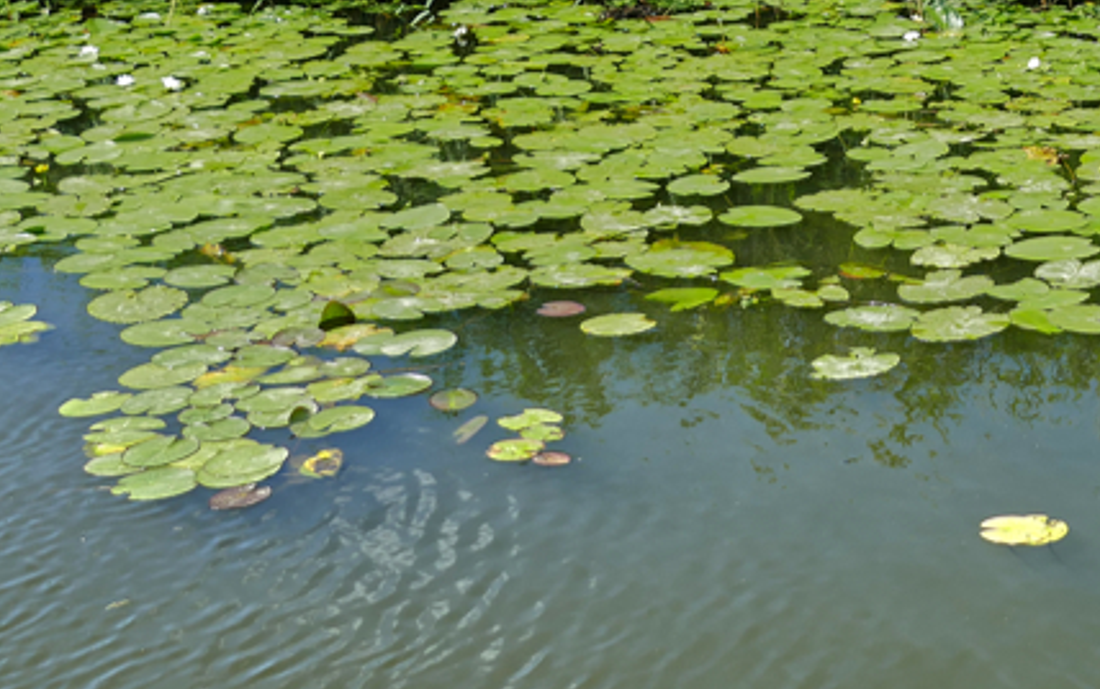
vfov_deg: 16.1
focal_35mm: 78
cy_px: -145
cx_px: 1018
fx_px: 2340
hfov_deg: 25.5
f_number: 3
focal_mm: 11.6
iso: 125
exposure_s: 1/1300
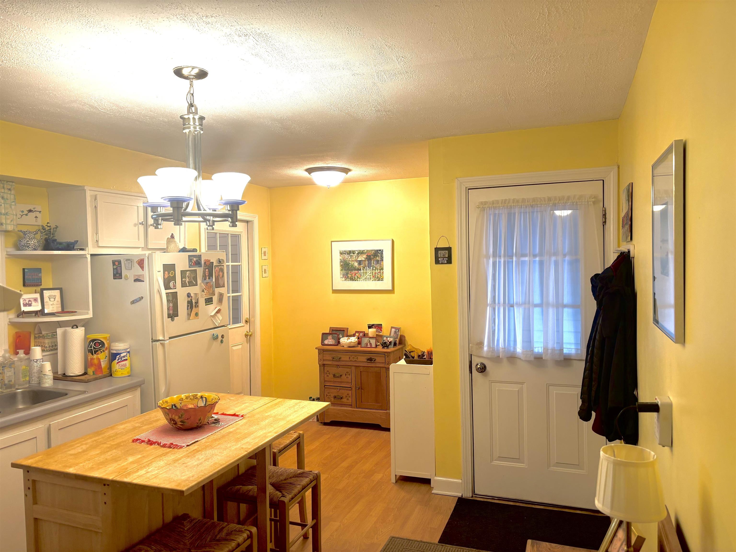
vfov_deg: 53.1
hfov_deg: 67.3
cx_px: 368
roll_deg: +0.8
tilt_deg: -1.8
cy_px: 276
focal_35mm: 26
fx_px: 553
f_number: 1.6
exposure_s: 1/60
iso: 80
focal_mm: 5.96
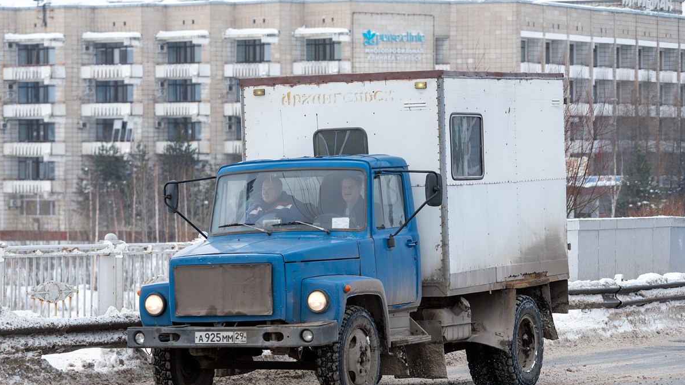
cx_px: 342
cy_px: 217
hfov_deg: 13.6
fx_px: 2870
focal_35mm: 158
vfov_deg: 7.7
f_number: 7.1
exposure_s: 1/1250
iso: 400
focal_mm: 150
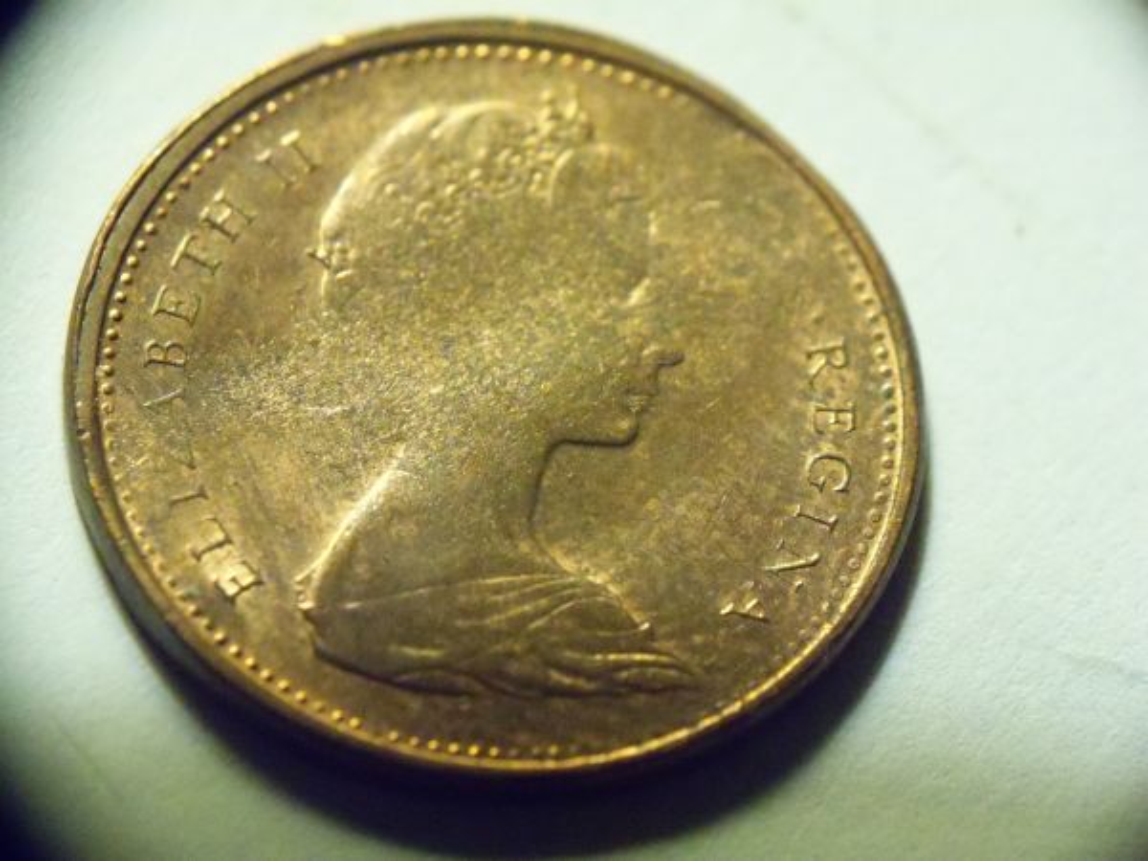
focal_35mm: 80
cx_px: 574
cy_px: 430
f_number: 4.1
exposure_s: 1/80
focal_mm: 14.2
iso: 1600
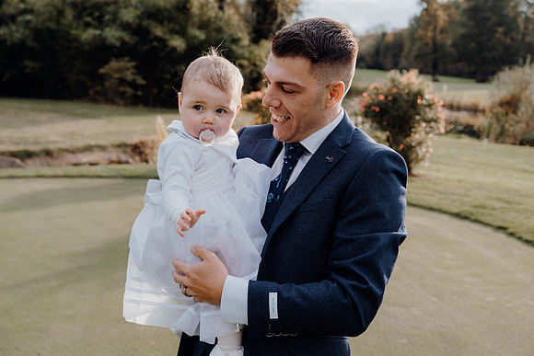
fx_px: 712
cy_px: 178
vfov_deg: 28.1
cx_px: 267
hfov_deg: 41.1
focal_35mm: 48
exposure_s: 1/160
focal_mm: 48
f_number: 5
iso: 160
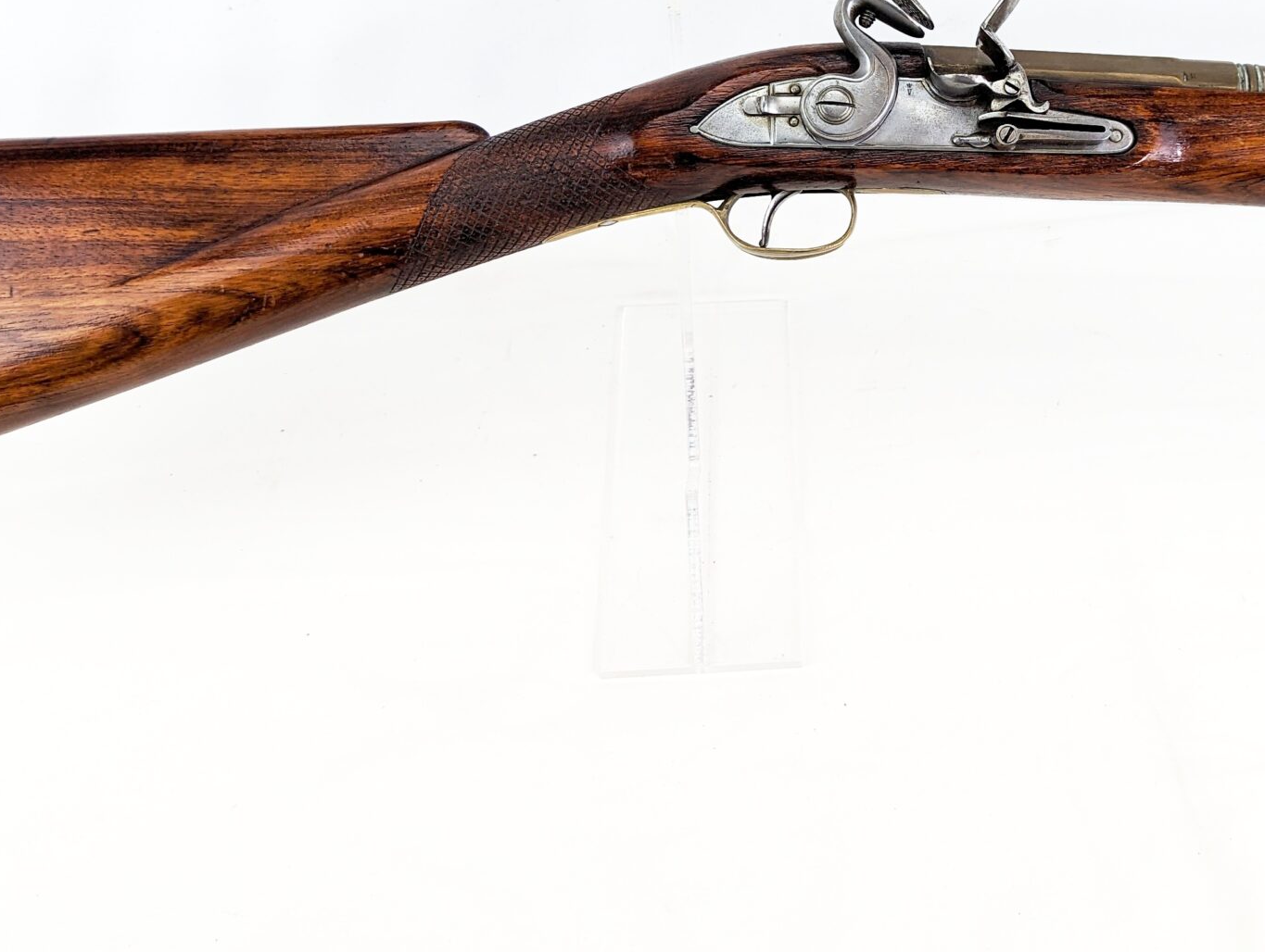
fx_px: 1647
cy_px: 222
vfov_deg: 31.6
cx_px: 910
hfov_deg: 41.1
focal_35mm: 45
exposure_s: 1/278
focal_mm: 6.81
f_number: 1.85
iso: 98
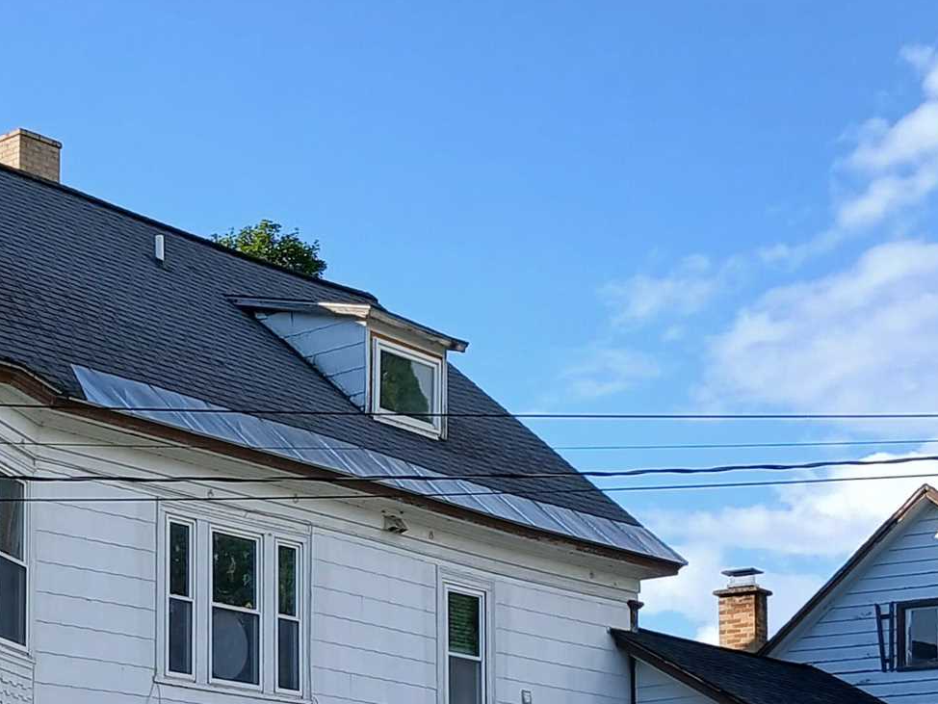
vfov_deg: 17.5
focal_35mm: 82
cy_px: 735
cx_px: 149
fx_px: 2223
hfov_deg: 23.4
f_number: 1.8
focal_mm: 3.98
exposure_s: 1/439
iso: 20
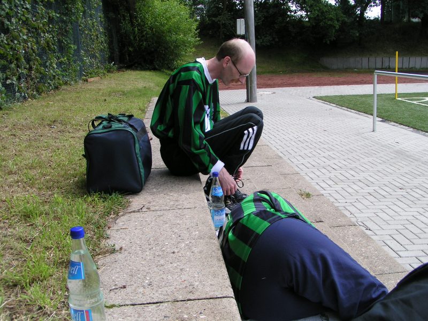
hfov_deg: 49.0
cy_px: 160
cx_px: 214
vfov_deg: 37.7
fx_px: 470
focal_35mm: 38
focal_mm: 5.8
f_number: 5.6
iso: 50
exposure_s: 1/200
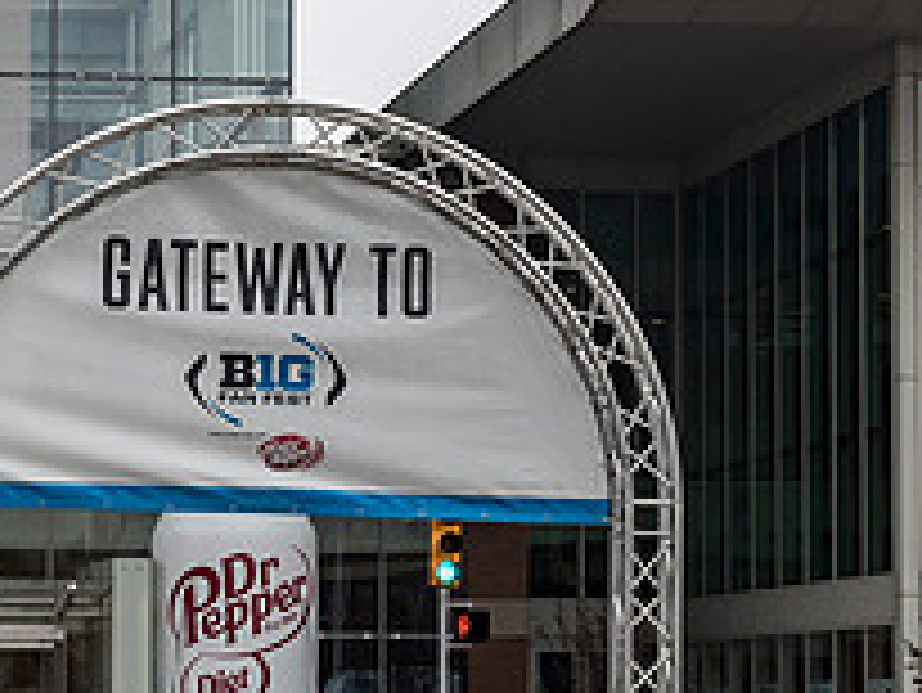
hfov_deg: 15.8
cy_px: 542
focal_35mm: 122
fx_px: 3251
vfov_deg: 12.1
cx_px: -54
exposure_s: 1/400
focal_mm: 21
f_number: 6.3
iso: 500
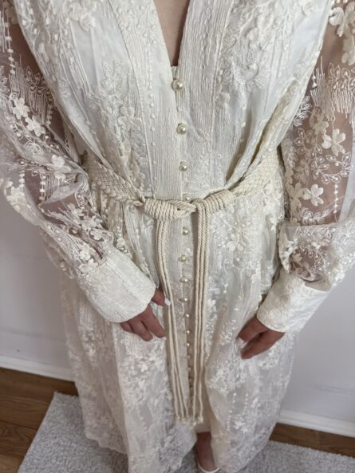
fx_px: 328
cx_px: 178
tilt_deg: -40.9
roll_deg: +3.5
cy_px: 236
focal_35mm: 24
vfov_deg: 71.6
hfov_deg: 56.8
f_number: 1.78
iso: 64
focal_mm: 6.76
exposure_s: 1/121
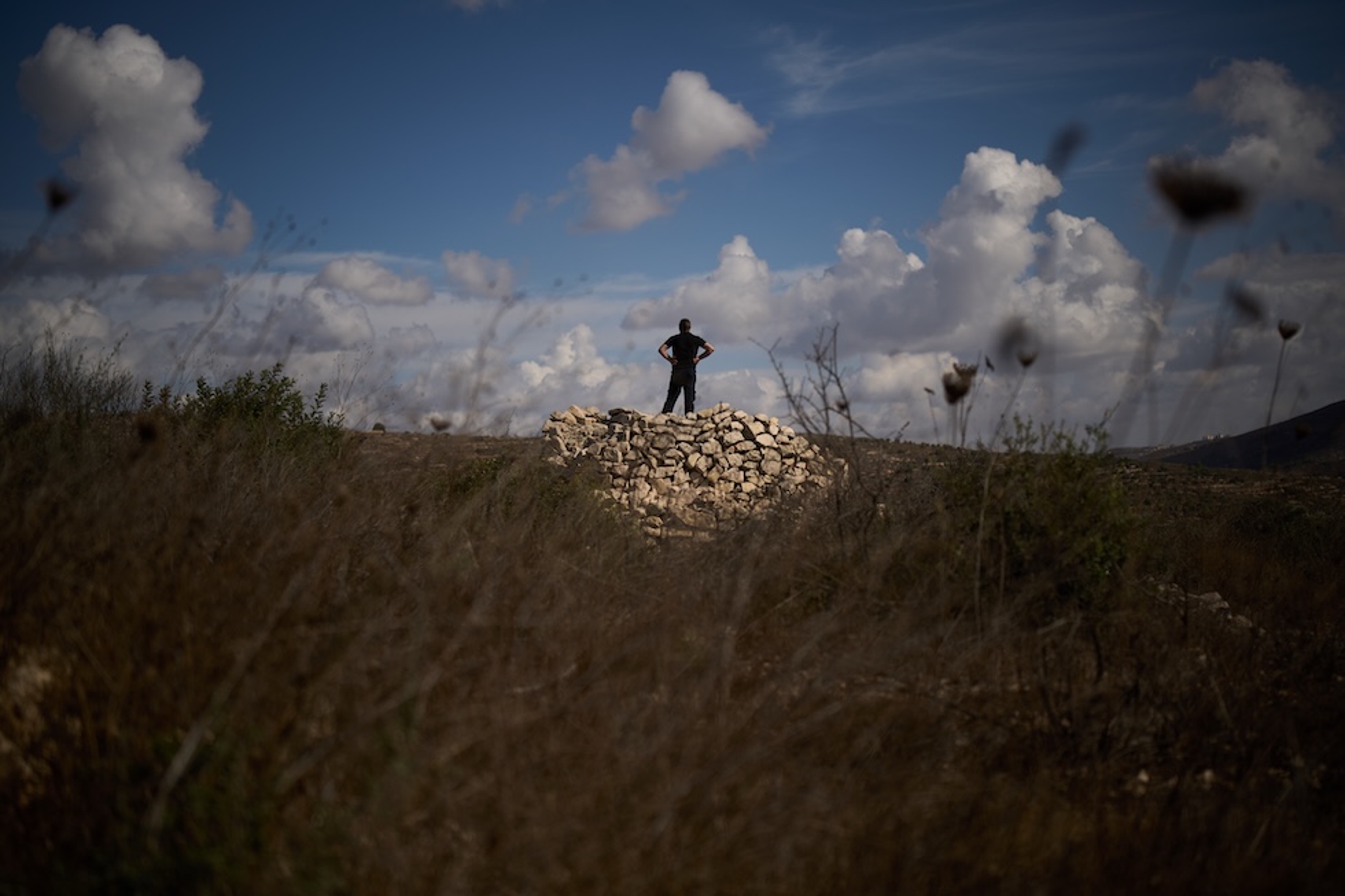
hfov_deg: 39.6
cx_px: 672
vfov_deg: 27.0
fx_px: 1868
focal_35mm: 50
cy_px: 448
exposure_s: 1/16000
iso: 100
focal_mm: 50
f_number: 1.4
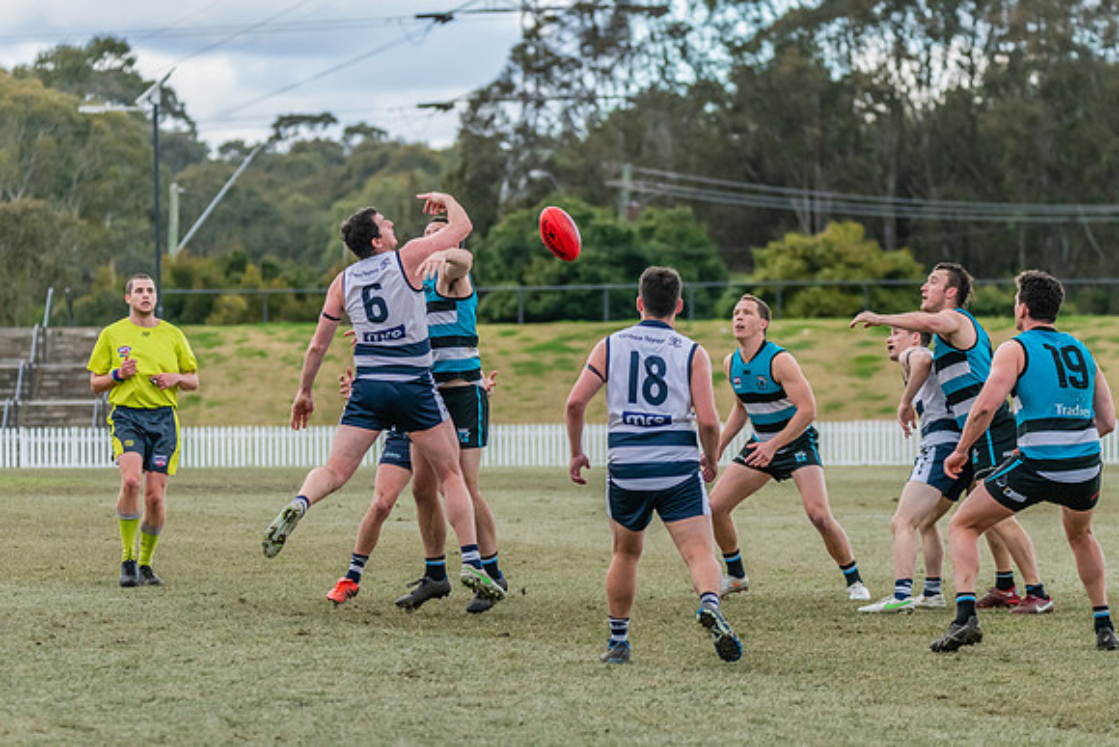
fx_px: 7214
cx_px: 501
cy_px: 334
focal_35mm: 232
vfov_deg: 5.9
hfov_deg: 8.9
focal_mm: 210
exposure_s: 1/1600
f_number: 5.3
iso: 2000
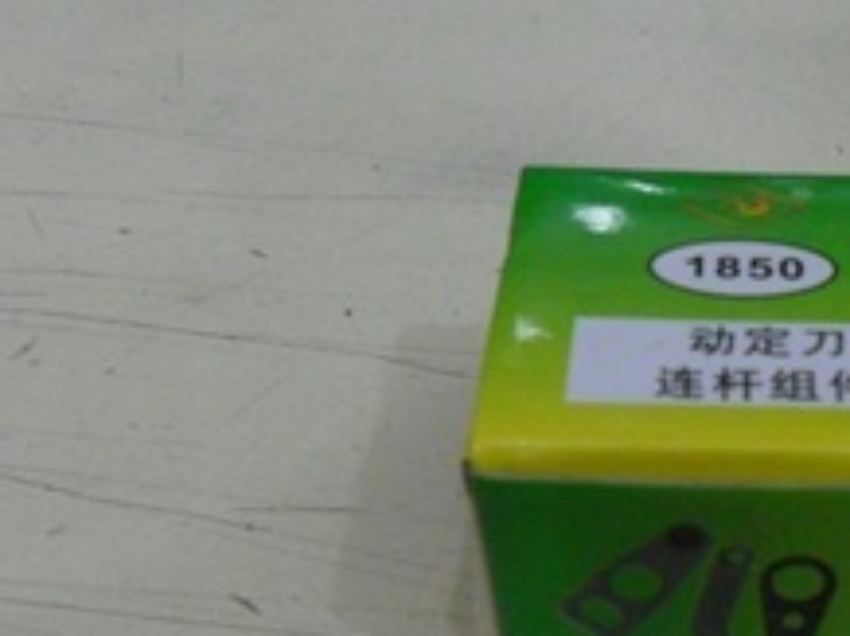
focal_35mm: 62
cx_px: 721
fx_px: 1521
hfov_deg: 30.2
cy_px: 521
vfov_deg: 23.2
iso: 240
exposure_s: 1/30
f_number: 3.5
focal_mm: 4.9
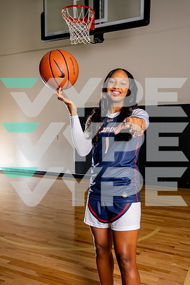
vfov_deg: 54.4
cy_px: 142
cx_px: 95
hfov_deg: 37.9
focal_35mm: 35
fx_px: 277
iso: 640
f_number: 7.1
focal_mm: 35
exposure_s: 1/200
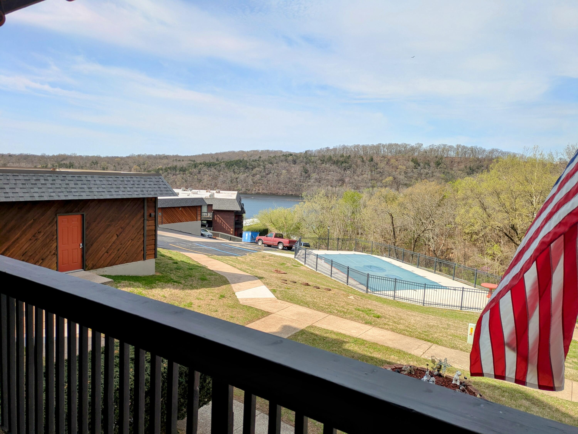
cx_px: 289
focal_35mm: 25
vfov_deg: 54.9
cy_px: 217
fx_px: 418
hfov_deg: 69.4
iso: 53
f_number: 1.89
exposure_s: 1/1546
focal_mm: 5.43
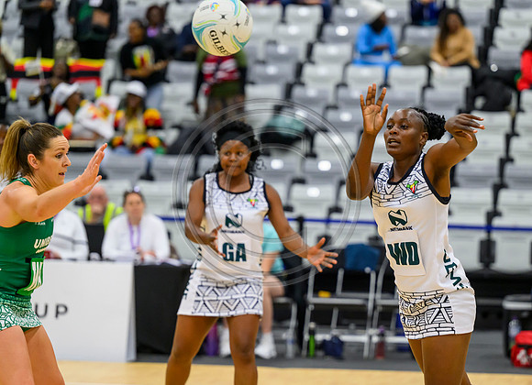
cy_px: 219
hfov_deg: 10.4
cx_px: 329
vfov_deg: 7.5
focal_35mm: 193
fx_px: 2924
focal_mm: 160
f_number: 3.2
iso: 4000
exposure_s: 1/1000
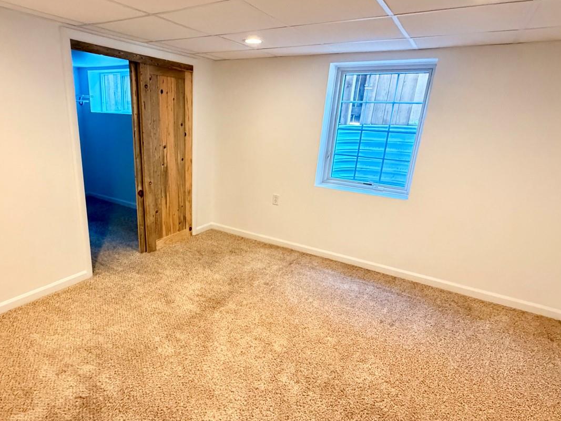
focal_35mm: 21
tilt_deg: -18.5
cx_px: 231
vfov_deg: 63.3
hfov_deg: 78.3
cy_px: 227
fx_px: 340
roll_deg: -2.1
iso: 1250
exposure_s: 1/40
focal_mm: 2.22
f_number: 2.2
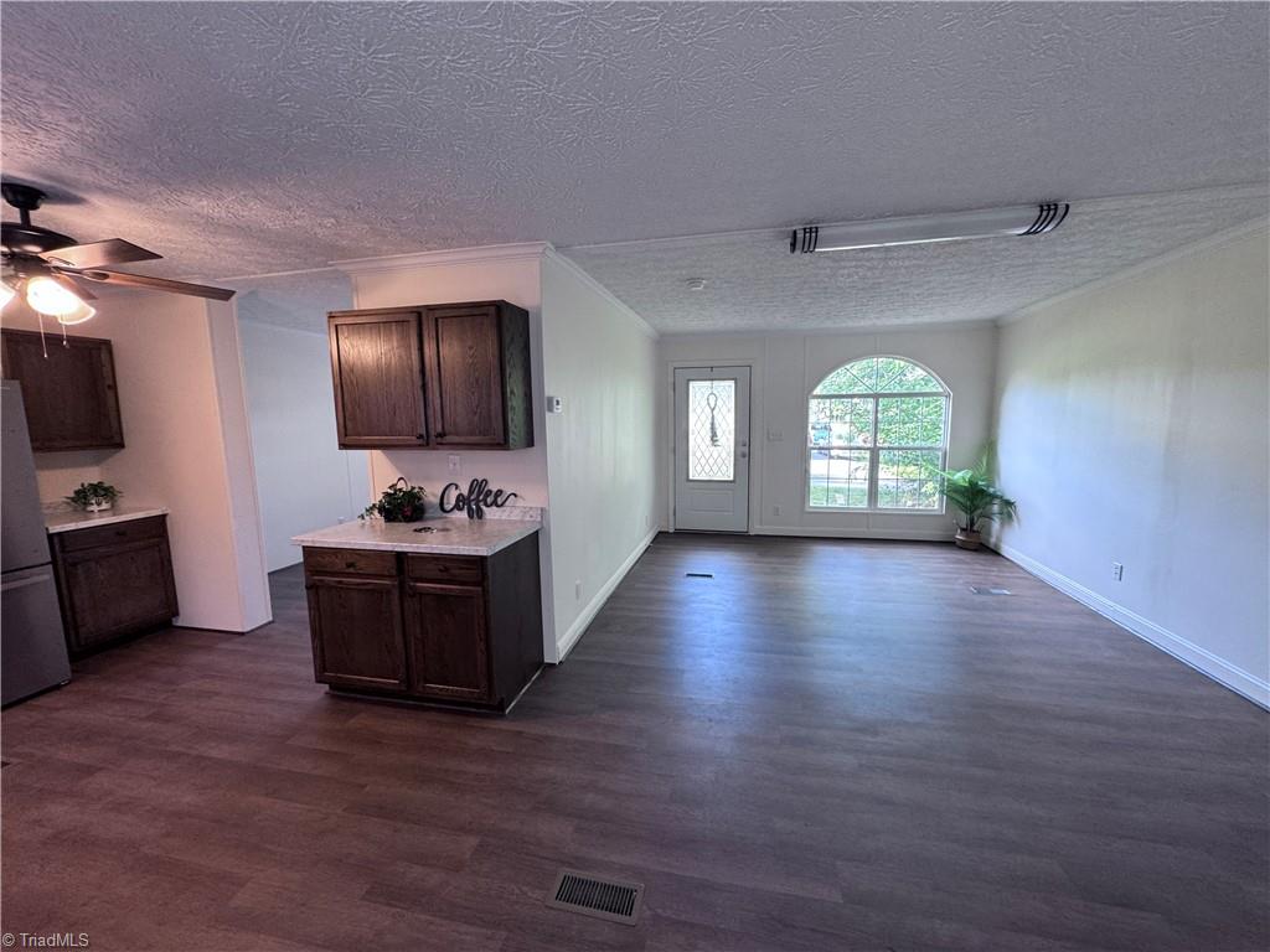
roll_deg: +0.5
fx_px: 514
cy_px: 476
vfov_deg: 85.7
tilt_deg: -5.8
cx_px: 635
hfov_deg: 102.1
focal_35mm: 14
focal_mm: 2.22
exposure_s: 1/60
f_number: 2.2
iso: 160
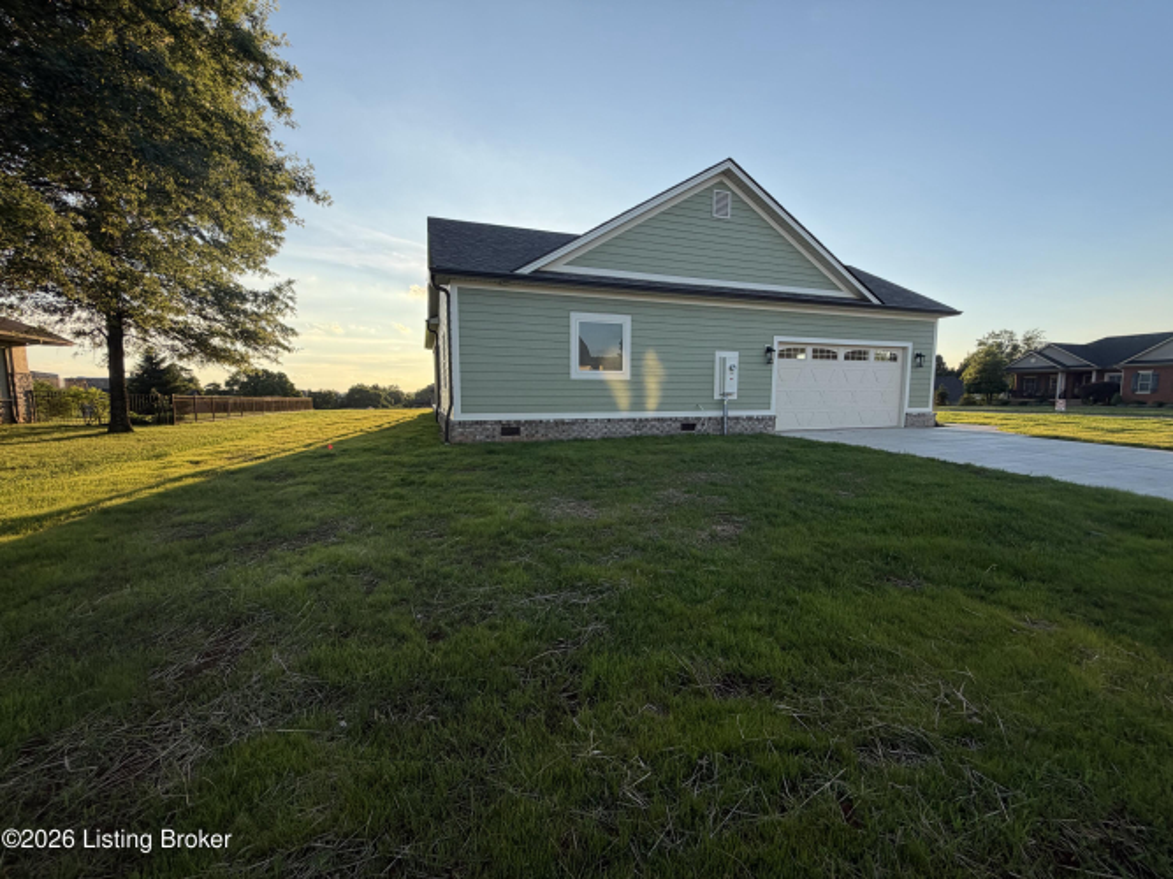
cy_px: 440
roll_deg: +0.5
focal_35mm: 14
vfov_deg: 85.7
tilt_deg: -5.2
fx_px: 474
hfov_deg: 102.1
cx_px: 586
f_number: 2.2
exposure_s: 1/502
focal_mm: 2.22
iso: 40
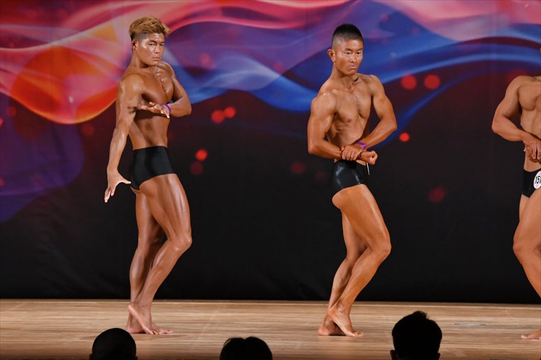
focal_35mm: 240
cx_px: 270
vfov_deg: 5.7
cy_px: 180
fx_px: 3605
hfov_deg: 8.6
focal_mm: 160
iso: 3200
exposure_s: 1/400
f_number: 5.6
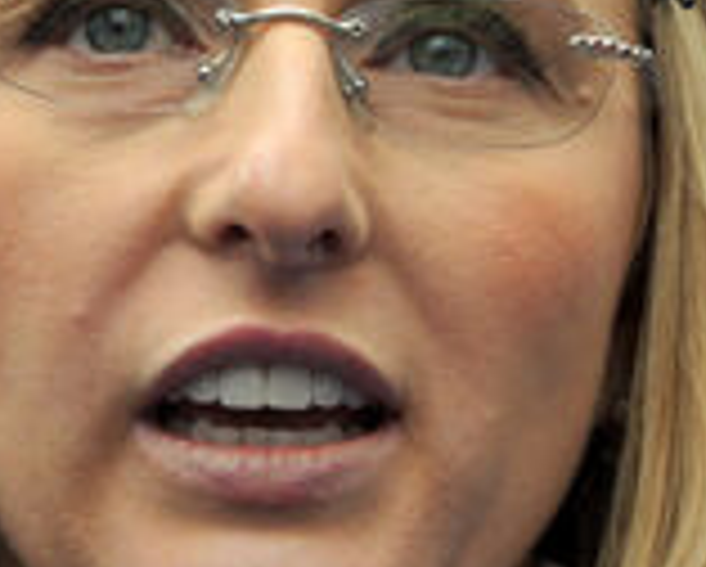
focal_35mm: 228
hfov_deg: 8.4
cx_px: -9
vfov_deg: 6.8
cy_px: 263
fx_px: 4770
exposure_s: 1/160
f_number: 10
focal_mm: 44
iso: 400
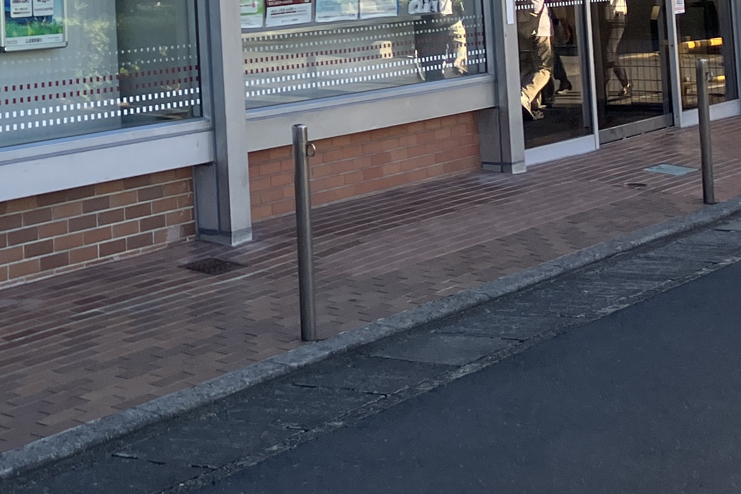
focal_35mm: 93
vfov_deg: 13.9
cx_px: -177
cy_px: -232
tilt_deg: +6.6
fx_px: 1914
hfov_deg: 20.3
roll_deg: +1.6
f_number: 1.8
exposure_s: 1/328
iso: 32
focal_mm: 3.99
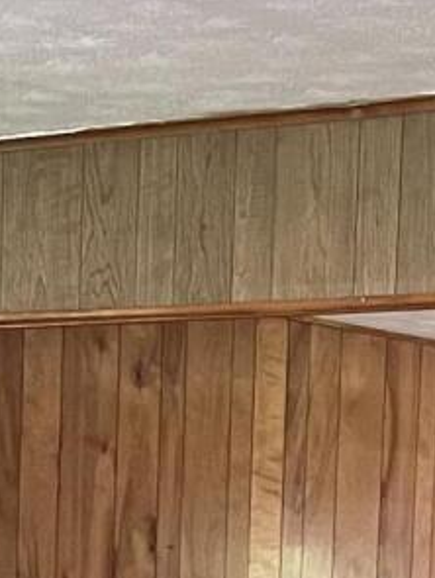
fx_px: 2943
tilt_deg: -5.2
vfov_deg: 10.7
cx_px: 372
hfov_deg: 8.4
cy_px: 952
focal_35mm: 176
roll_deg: -2.3
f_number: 1.5
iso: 250
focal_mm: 5.7
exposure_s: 1/60
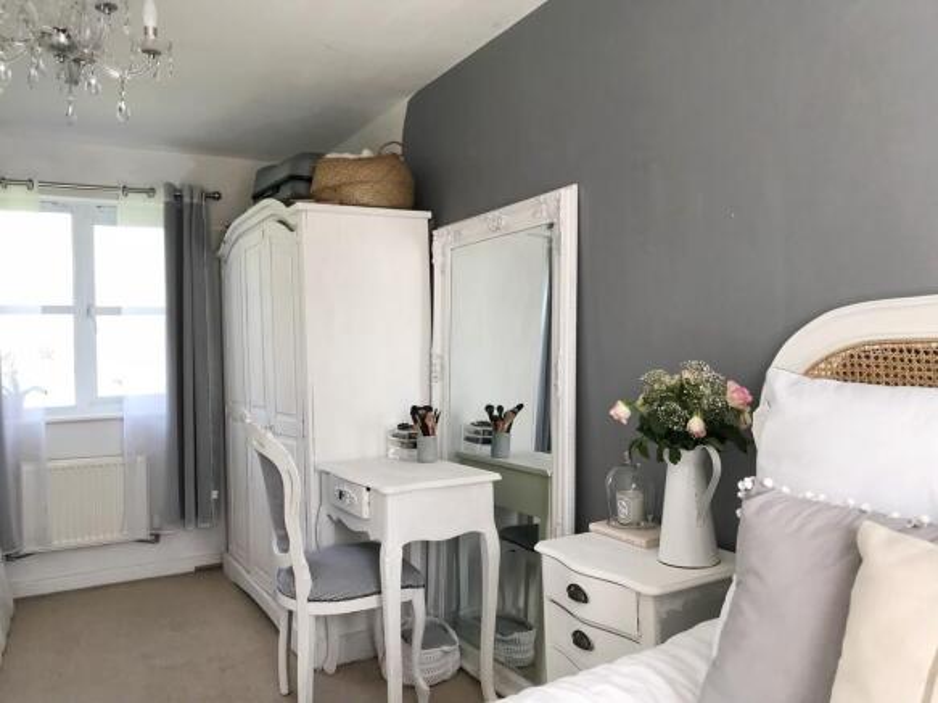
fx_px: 759
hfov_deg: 63.5
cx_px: 469
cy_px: 352
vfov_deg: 49.7
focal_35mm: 28
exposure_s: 1/90
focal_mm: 3.99
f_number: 1.8
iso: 25
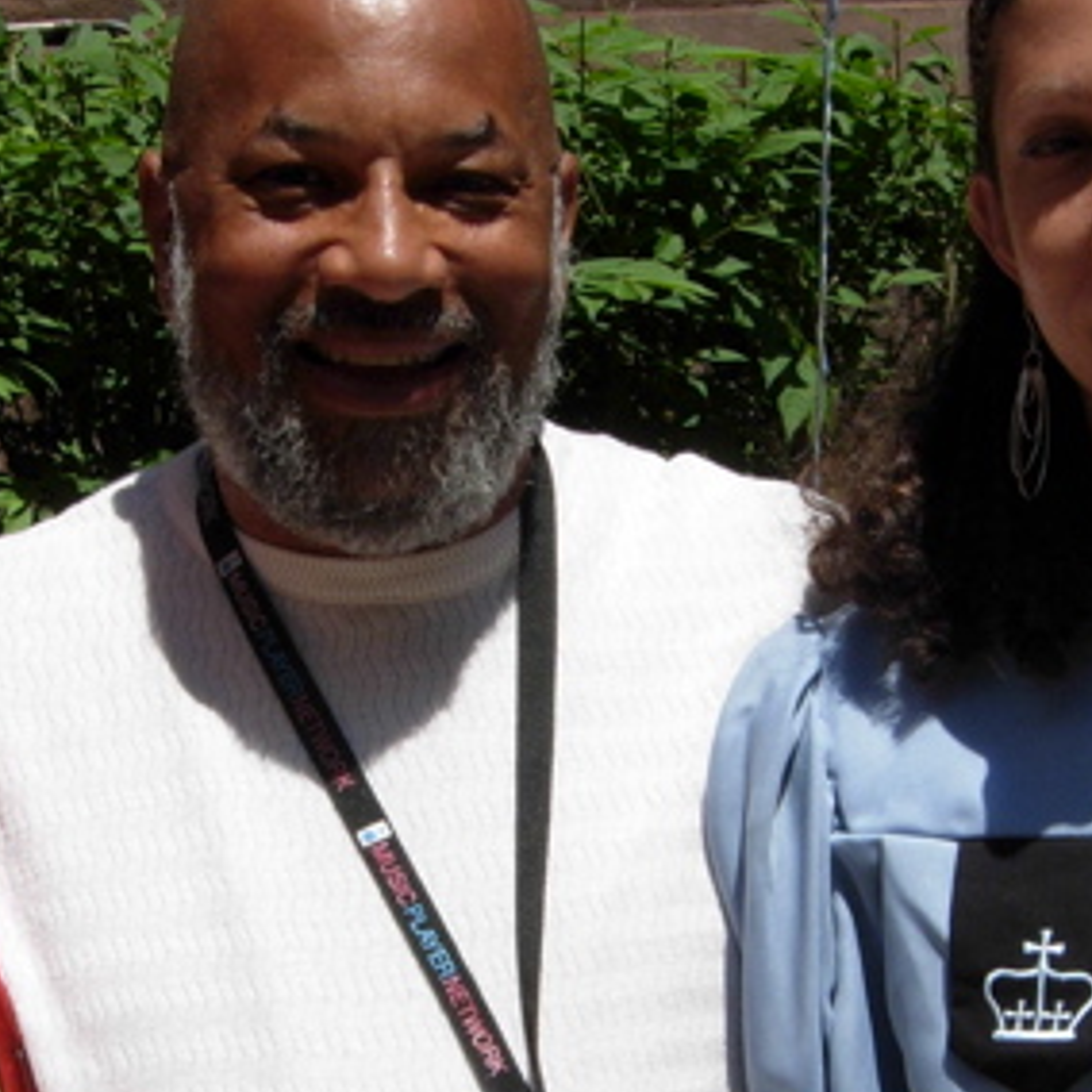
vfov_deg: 17.1
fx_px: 3605
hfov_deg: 17.2
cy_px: 817
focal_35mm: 101
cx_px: 469
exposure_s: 1/373
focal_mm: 7.5
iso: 50
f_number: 6.8
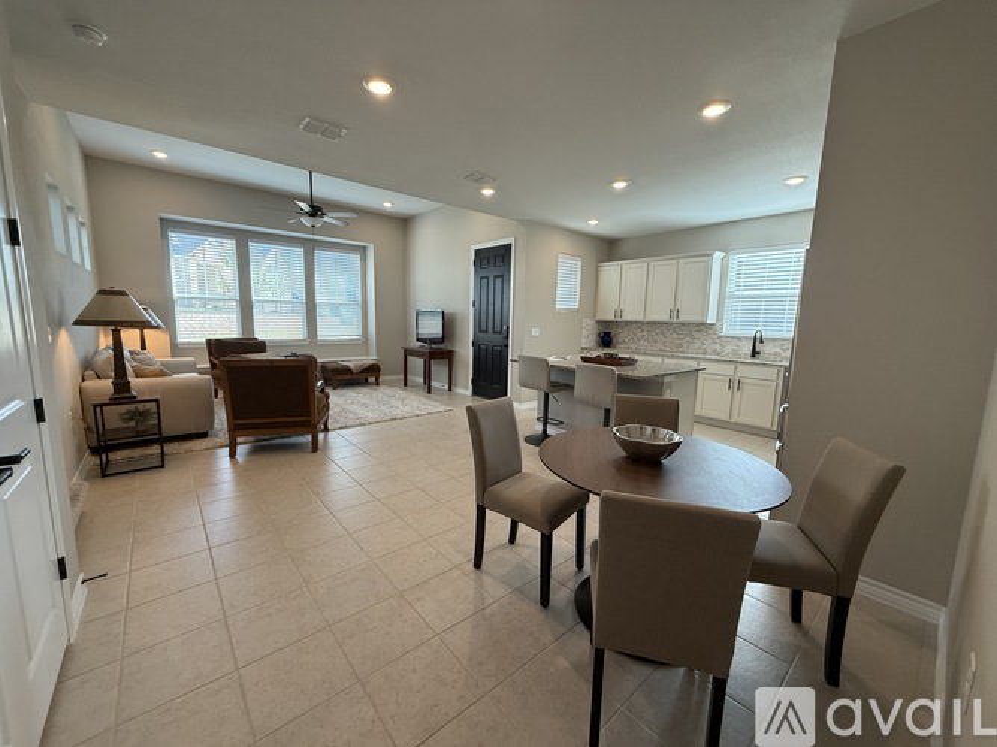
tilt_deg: -7.6
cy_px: 374
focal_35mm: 14
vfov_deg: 85.7
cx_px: 498
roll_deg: -1.6
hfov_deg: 102.1
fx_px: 403
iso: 125
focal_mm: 2.22
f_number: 2.2
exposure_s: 1/120
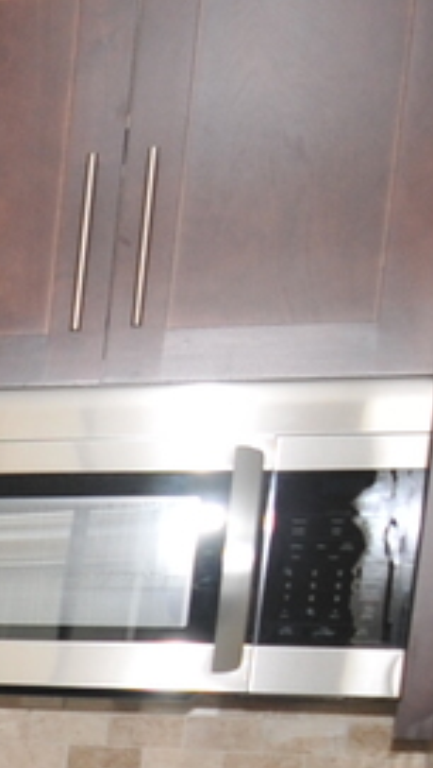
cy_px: 938
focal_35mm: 94
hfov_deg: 8.9
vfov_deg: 21.0
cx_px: -1073
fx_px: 1913
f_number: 4
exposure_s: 1/100
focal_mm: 10
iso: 200
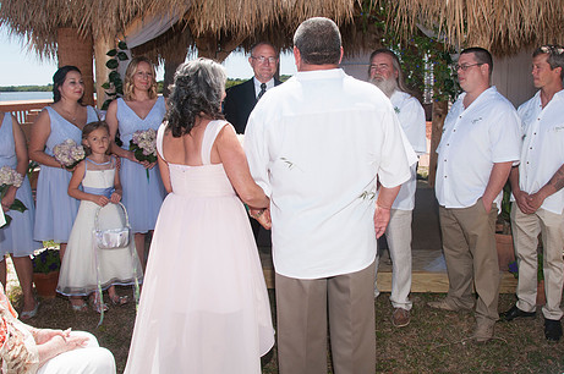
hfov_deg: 55.7
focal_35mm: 34
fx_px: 532
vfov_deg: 38.7
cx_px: 314
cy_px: 172
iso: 100
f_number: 10
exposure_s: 1/250
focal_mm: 18
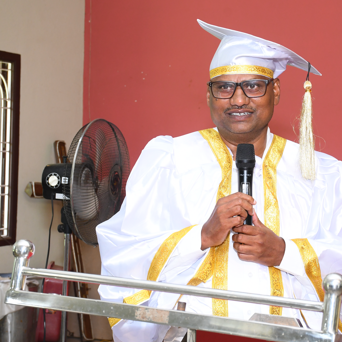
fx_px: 905
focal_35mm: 81
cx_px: 238
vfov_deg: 21.4
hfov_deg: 21.3
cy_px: 165
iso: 1000
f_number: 5.6
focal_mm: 38
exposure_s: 1/125
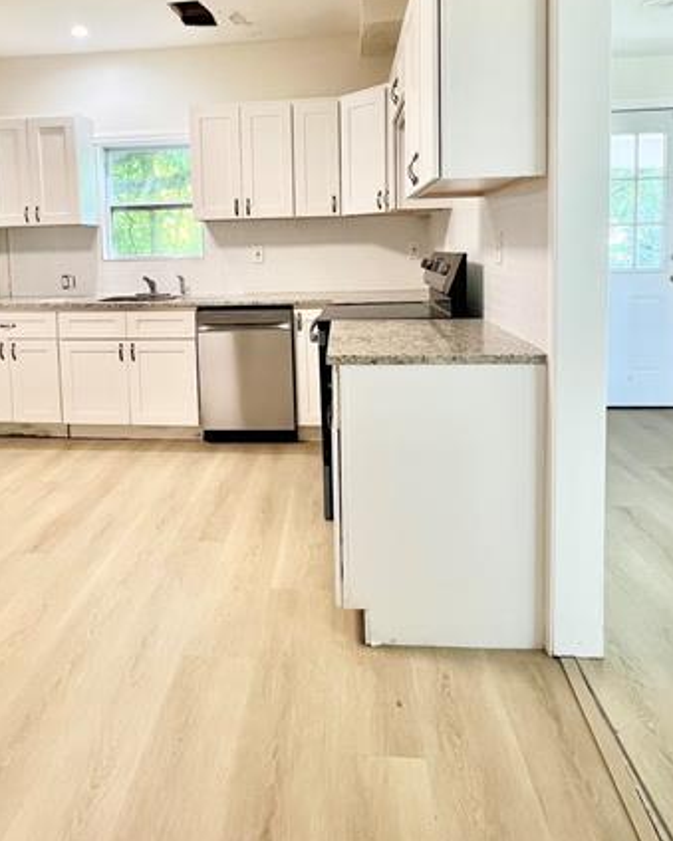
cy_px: 292
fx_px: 573
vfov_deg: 70.8
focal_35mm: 23
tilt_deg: -3.6
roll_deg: +1.2
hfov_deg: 60.5
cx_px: 278
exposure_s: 1/60
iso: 160
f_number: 1.8
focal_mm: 1.57
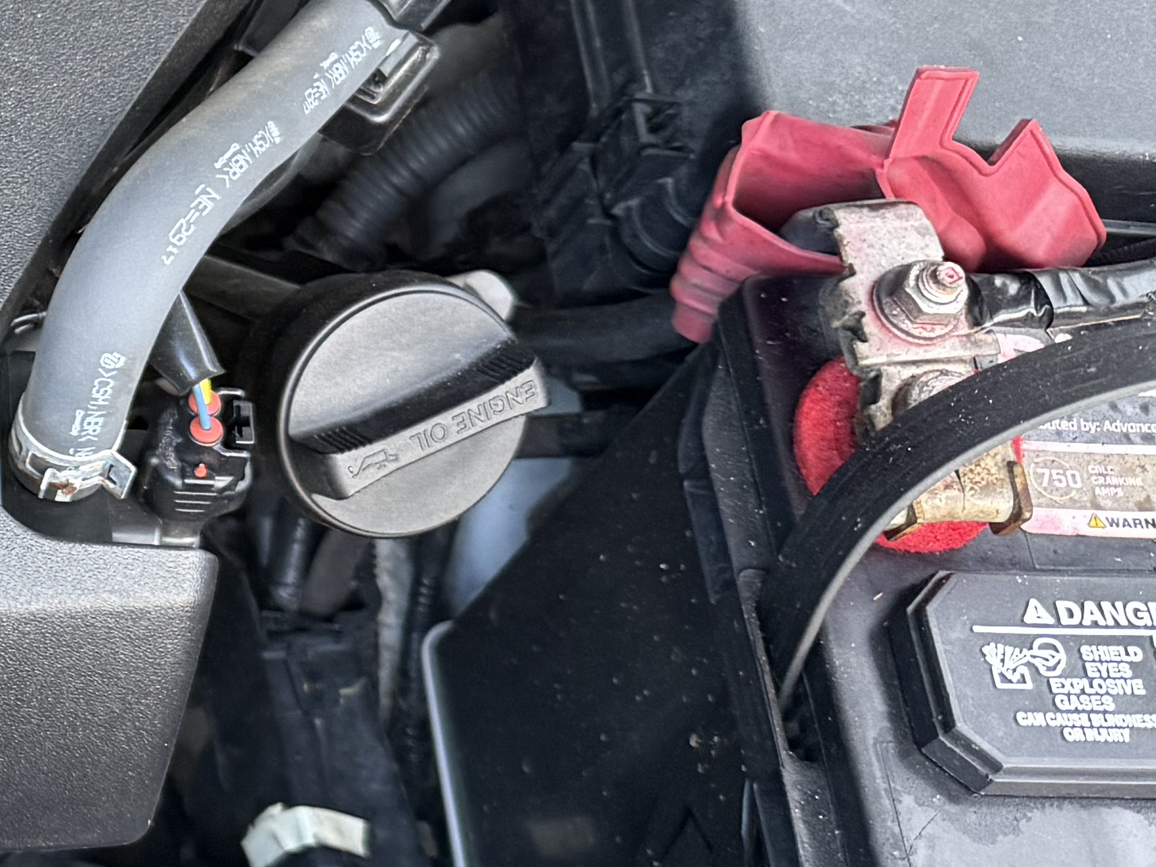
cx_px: -690
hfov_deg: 20.2
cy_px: 426
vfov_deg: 18.4
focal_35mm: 80
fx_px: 2671
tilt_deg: -59.8
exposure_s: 1/60
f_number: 1.78
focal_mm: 6.76
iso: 250
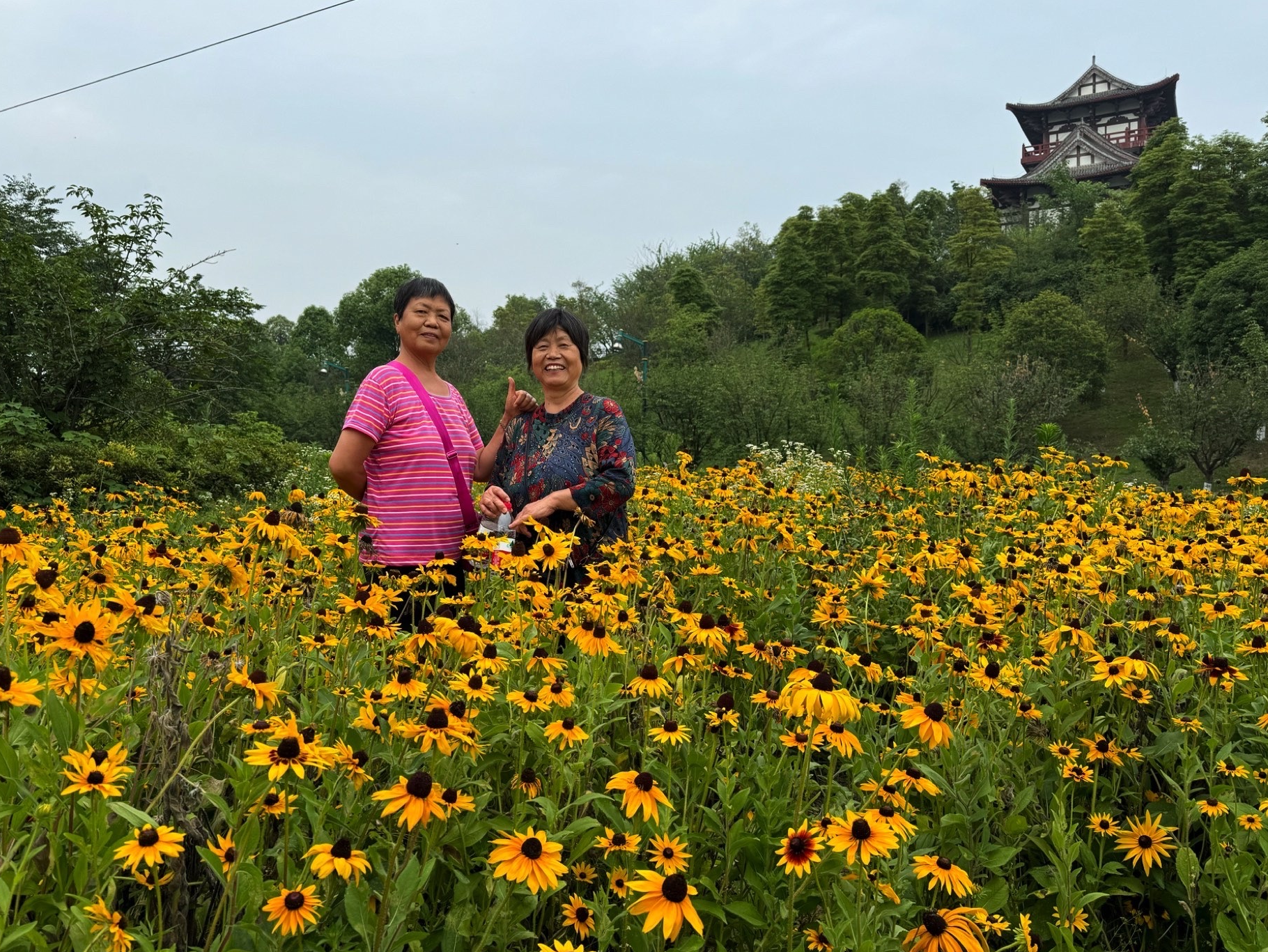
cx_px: 604
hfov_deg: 65.3
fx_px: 990
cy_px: 479
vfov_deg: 51.4
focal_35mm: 27
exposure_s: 1/2604
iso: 80
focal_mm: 6.76
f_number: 1.78
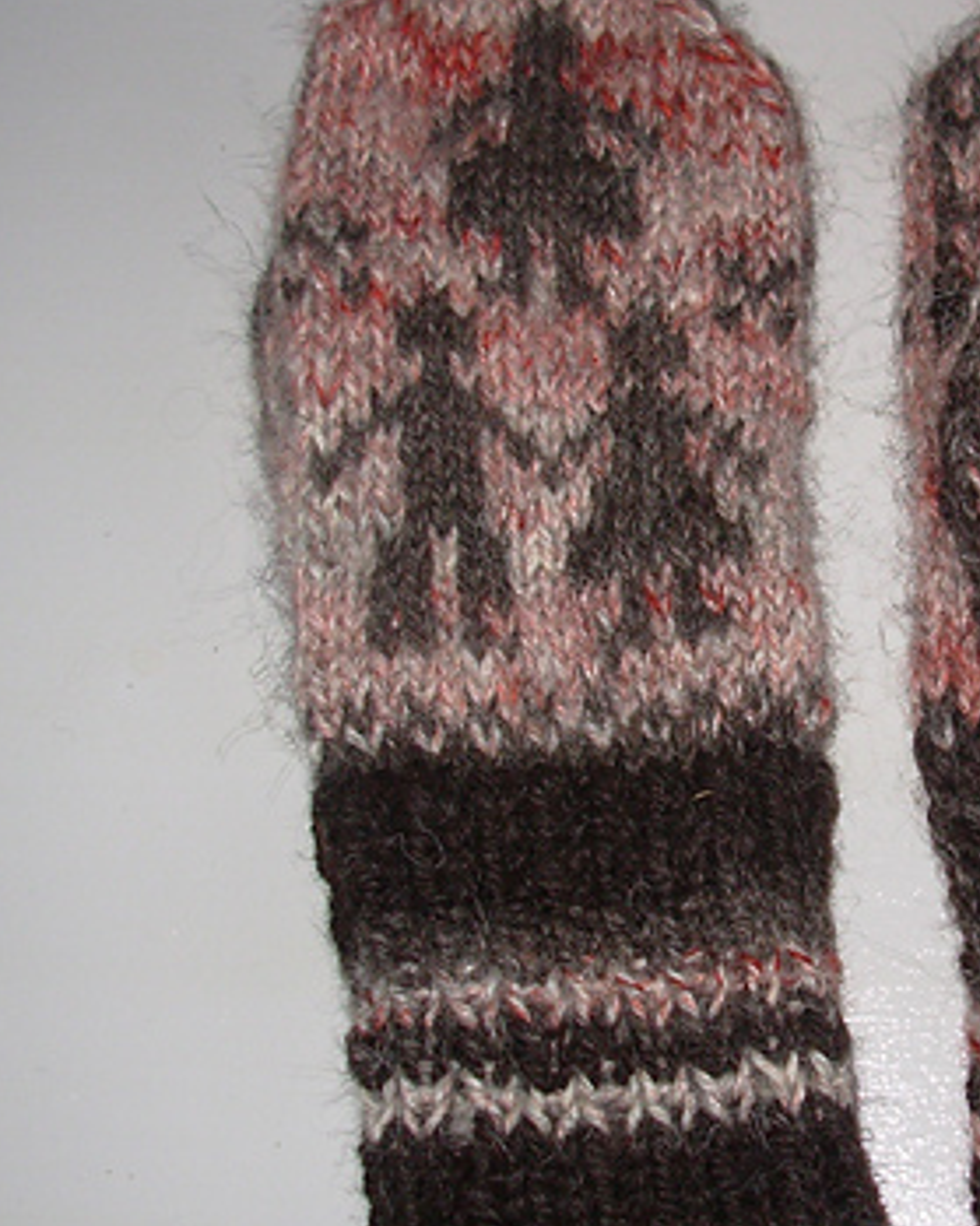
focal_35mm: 68
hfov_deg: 22.1
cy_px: 653
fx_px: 2466
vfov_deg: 27.9
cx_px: 815
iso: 50
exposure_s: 1/32
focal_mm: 6.3
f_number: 2.9
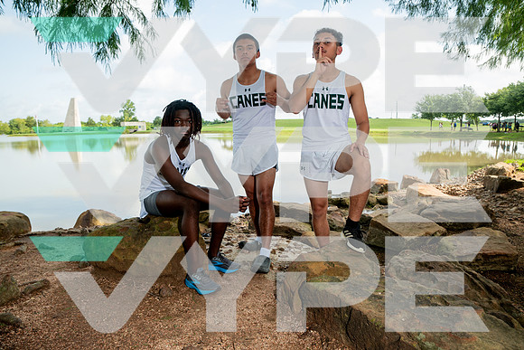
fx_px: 349
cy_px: 175
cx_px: 262
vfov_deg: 53.2
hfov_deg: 73.7
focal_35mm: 24
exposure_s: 1/200
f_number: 7.1
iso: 200
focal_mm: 24
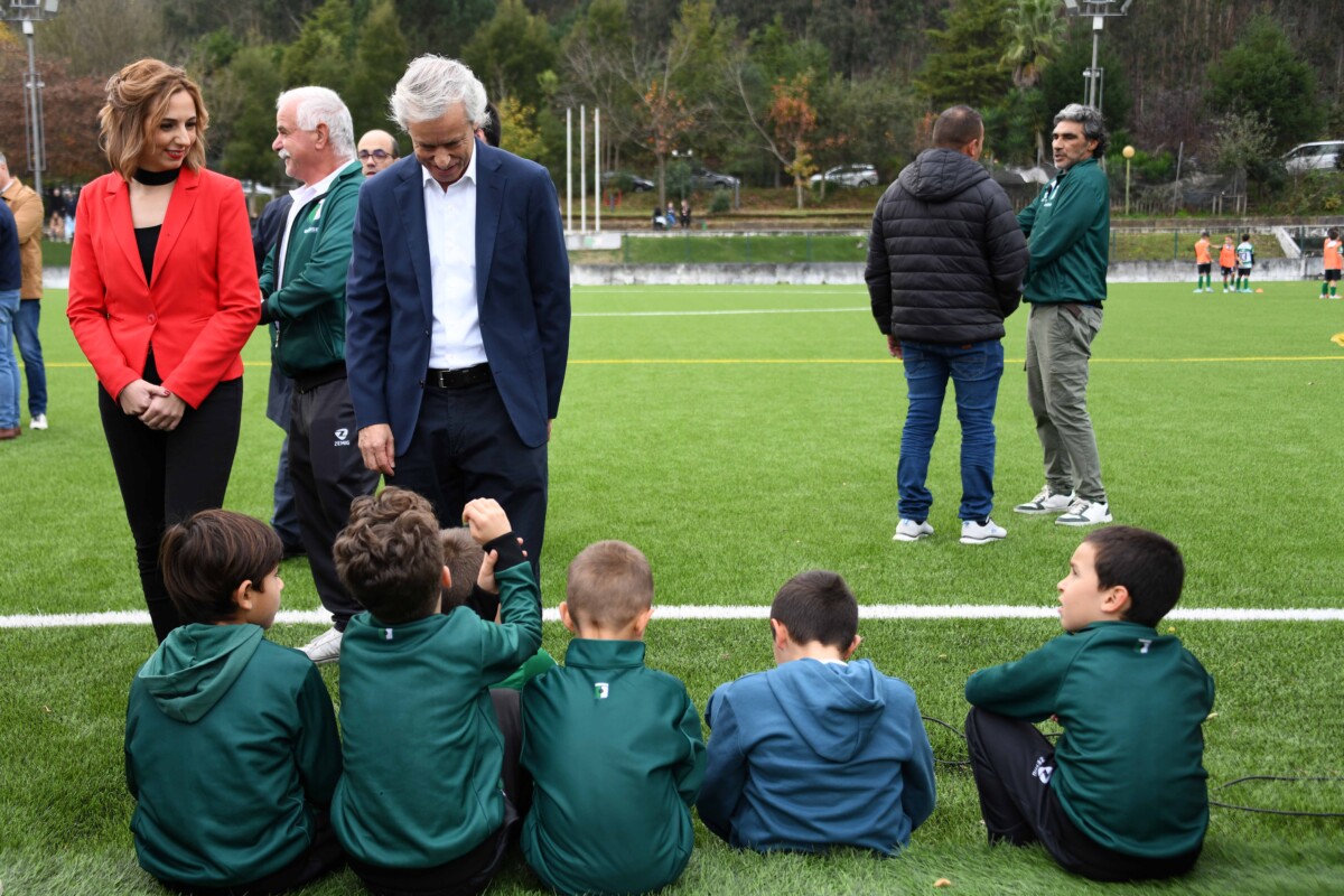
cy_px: 448
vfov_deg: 33.4
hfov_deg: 48.5
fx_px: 1493
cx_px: 672
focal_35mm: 40
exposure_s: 1/400
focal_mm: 40
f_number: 4
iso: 500
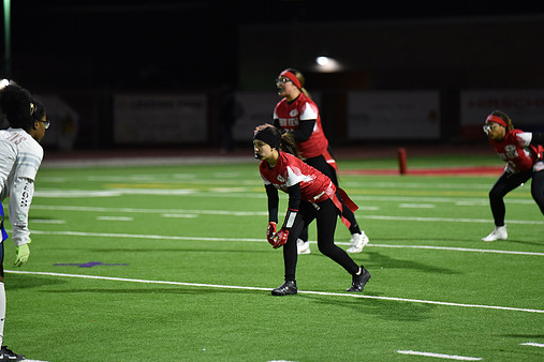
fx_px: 3460
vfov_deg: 6.0
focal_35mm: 229
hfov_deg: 9.0
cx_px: 292
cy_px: 165
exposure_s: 1/500
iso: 3600
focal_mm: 200
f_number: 2.8
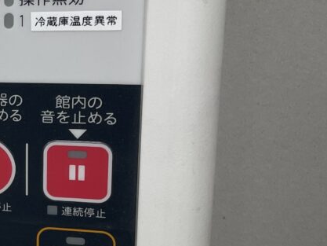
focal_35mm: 81
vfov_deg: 18.2
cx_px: -169
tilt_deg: -13.9
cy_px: 113
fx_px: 765
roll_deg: +3.2
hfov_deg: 20.5
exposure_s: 1/120
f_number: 1.6
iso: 100
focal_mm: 4.2
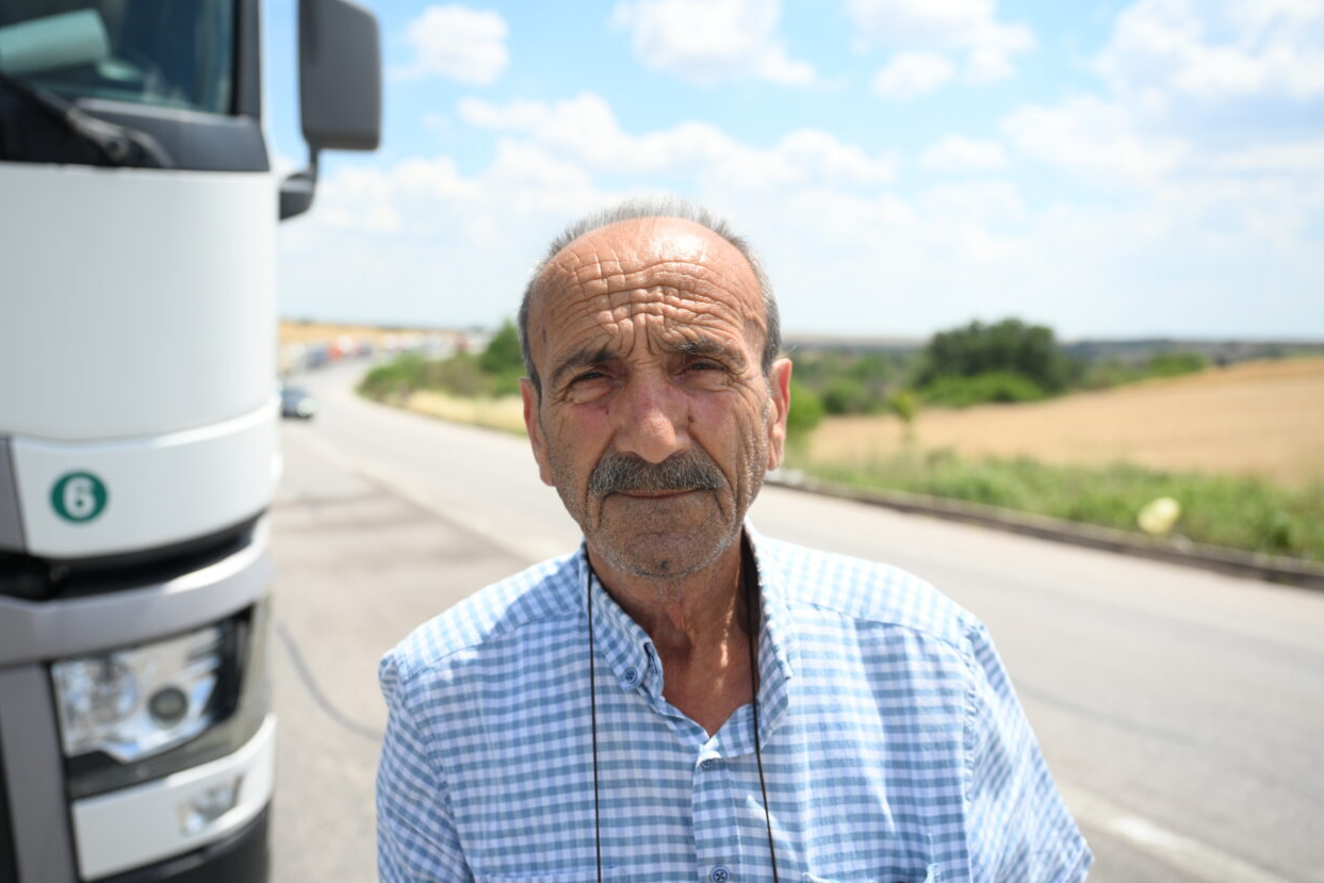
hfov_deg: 53.8
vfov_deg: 37.4
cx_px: 669
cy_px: 445
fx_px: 1306
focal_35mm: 36
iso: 180
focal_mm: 34.5
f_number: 4
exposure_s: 1/1250
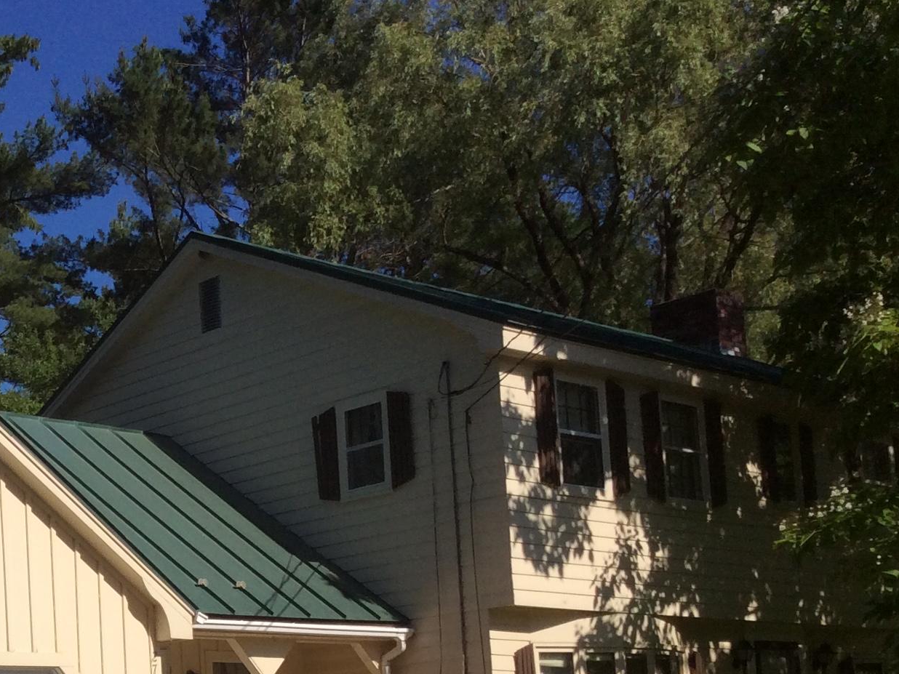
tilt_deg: +3.5
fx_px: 1740
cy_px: 645
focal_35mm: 67
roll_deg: +2.4
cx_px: 9
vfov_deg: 21.3
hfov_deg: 27.4
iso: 32
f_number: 2.4
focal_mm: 3.3
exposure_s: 1/2865
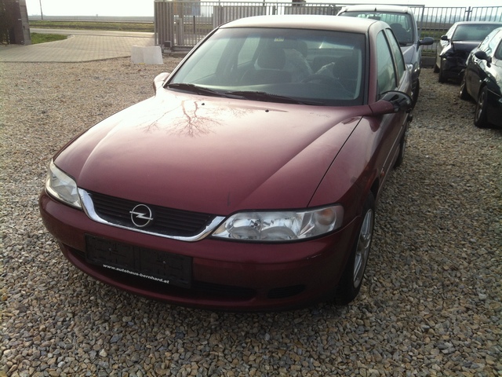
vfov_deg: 40.7
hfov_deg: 52.6
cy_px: 188
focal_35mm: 35
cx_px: 251
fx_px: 508
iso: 80
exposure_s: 1/397
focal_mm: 3.85
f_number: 2.8
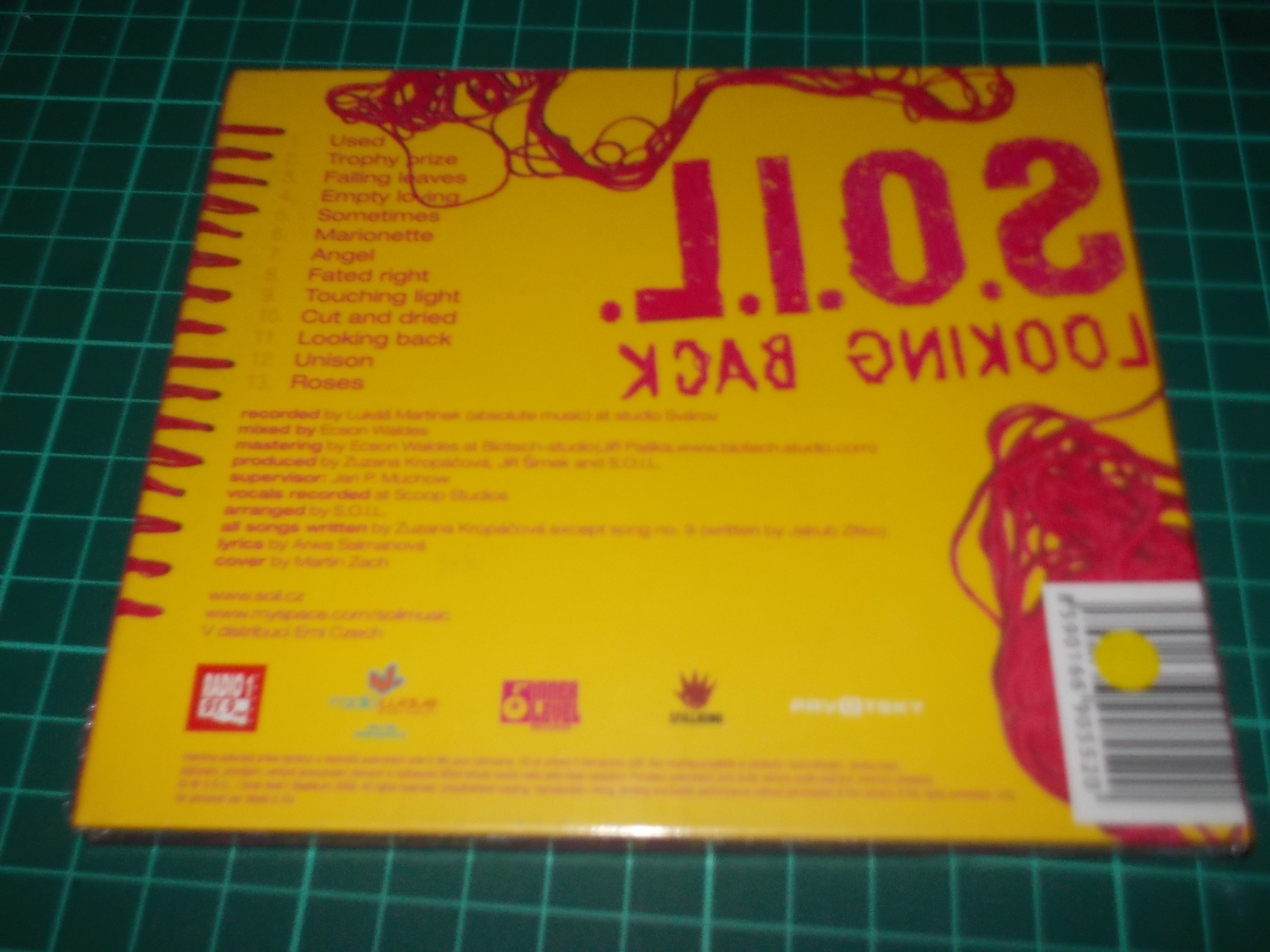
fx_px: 1357
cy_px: 476
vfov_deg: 38.7
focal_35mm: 37
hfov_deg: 50.1
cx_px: 635
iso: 200
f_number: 3.7
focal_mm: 5.2
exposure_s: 1/30
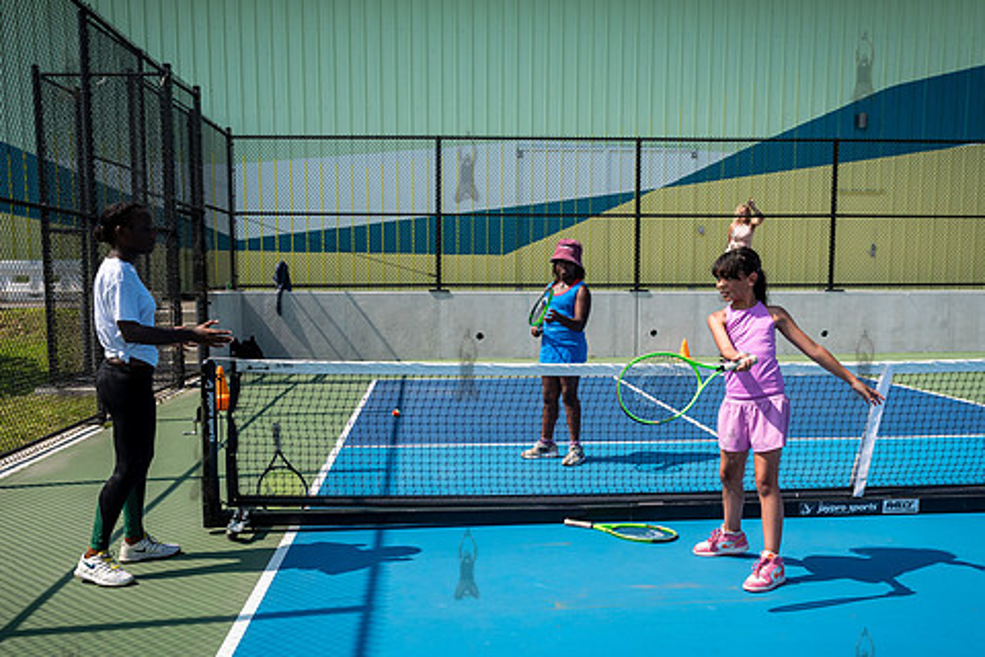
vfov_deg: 39.9
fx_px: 903
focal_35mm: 33
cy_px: 376
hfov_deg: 57.2
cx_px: 482
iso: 320
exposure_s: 1/2000
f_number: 4.5
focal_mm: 24
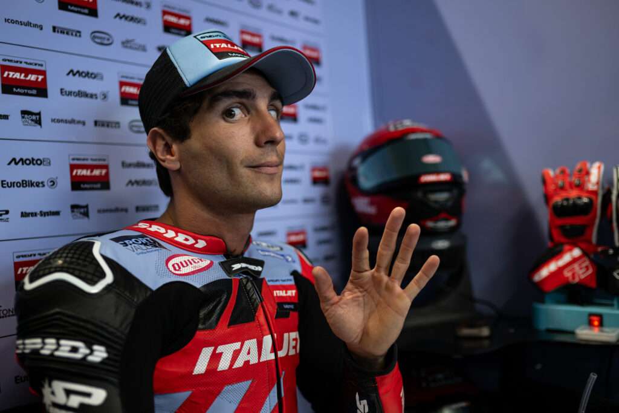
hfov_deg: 54.4
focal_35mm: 35
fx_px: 602
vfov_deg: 37.9
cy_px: 206
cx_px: 310
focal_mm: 35
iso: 400
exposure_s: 1/250
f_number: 2
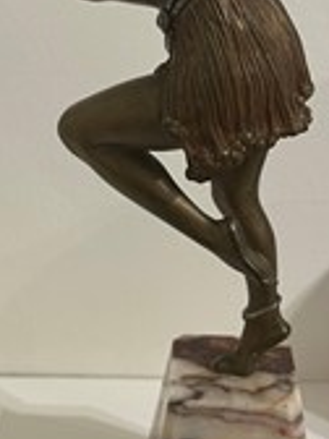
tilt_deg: -20.6
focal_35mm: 62
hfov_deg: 23.6
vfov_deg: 31.1
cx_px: 136
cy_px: 165
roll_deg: +1.4
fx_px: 786
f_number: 1.6
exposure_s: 1/50
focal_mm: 5.1
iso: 125
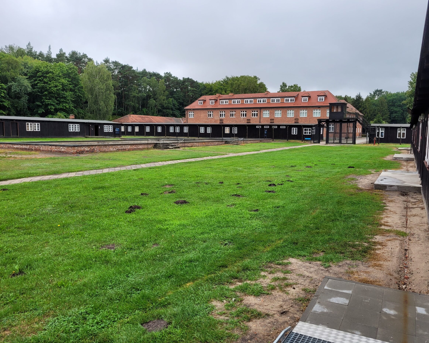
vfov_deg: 51.5
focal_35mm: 28
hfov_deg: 62.1
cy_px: 166
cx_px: 236
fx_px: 356
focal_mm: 5.4
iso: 40
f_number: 1.8
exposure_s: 1/203
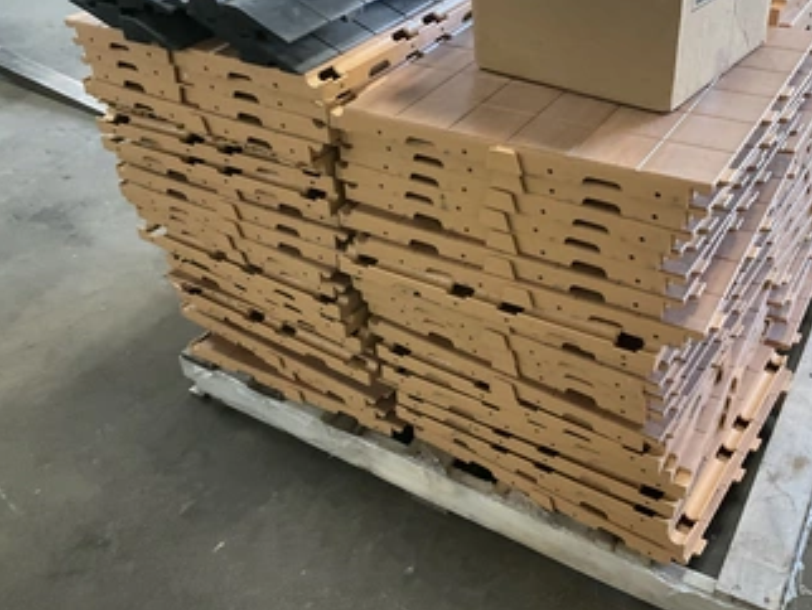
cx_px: 459
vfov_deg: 39.5
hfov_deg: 51.2
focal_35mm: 36
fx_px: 845
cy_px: 245
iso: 250
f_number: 1.8
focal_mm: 3
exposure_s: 1/60
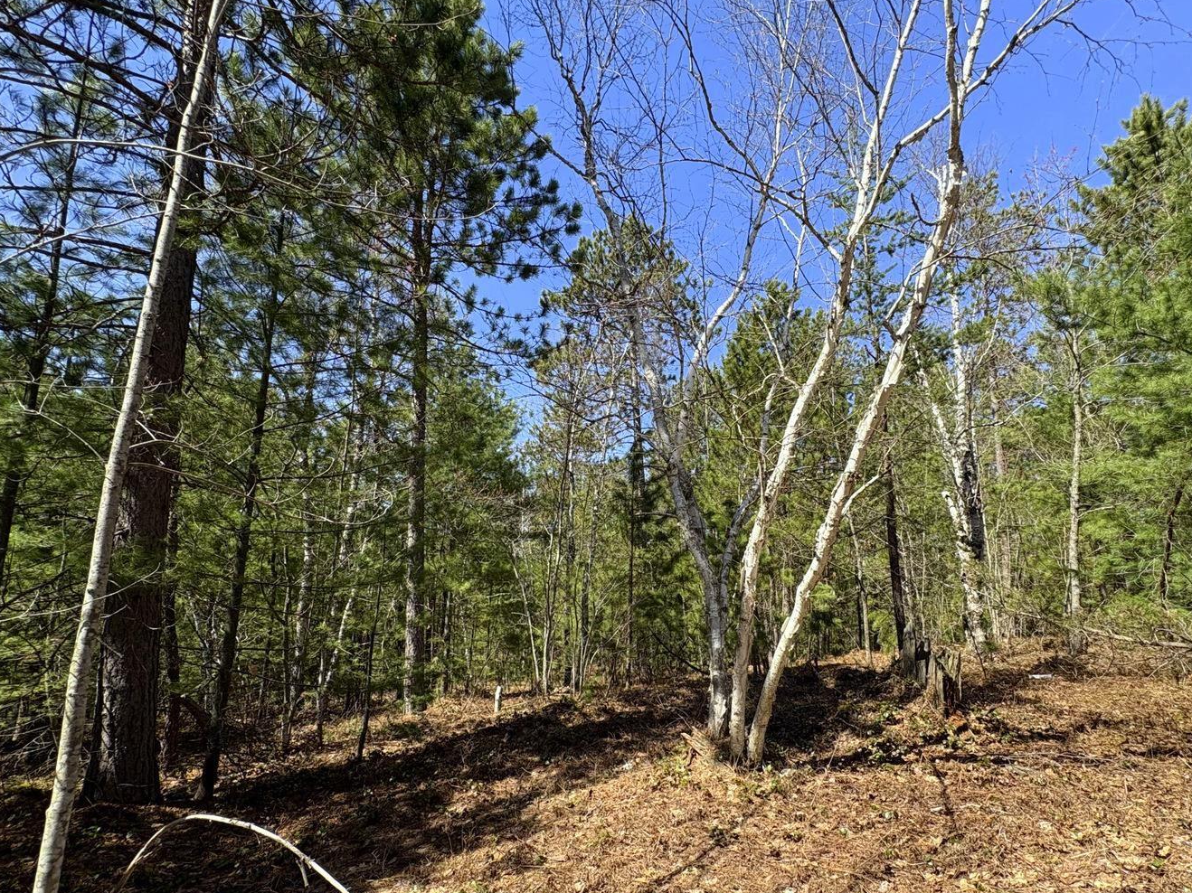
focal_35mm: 17
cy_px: 494
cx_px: 662
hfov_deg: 90.7
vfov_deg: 74.5
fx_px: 585
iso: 40
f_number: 2.2
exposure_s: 1/657
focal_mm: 2.22
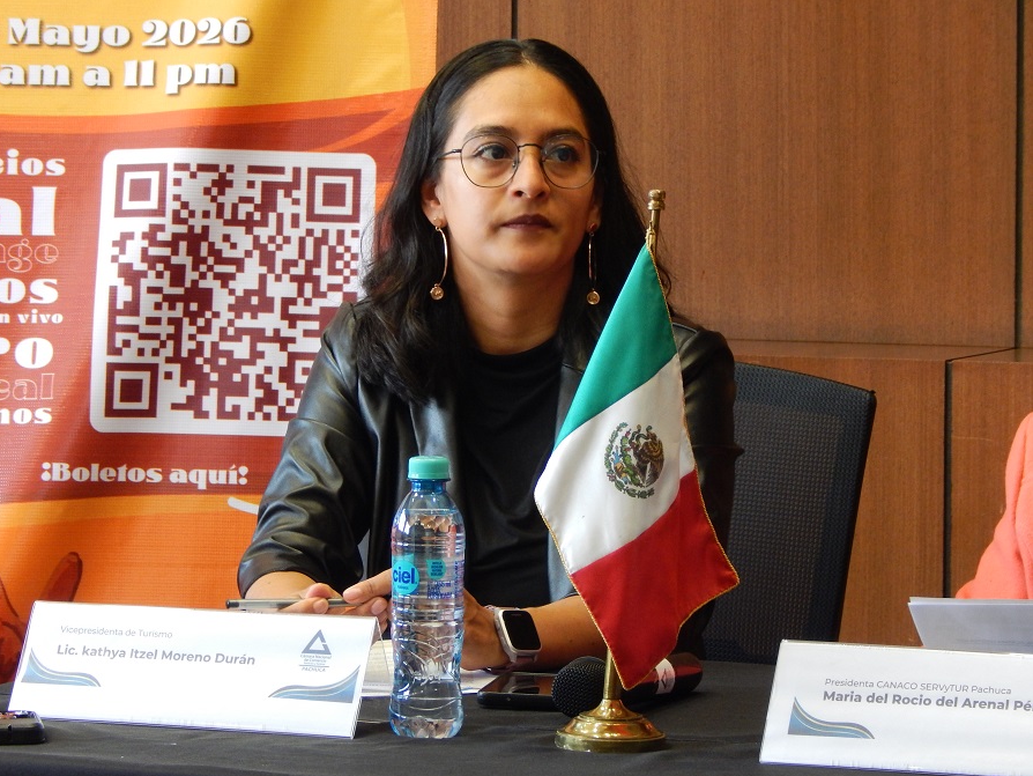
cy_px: 388
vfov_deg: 9.2
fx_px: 4806
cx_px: 514
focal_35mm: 161
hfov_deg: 12.3
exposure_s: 1/25
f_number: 5.1
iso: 400
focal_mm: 28.7
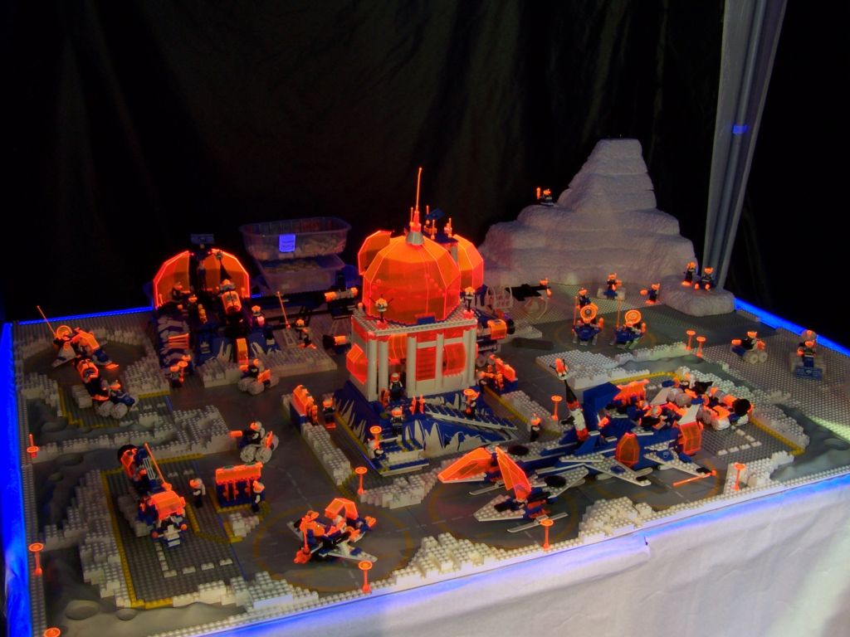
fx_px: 933
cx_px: 425
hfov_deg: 49.0
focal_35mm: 38
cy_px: 318
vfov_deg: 37.7
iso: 80
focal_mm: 6.3
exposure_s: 6
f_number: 8
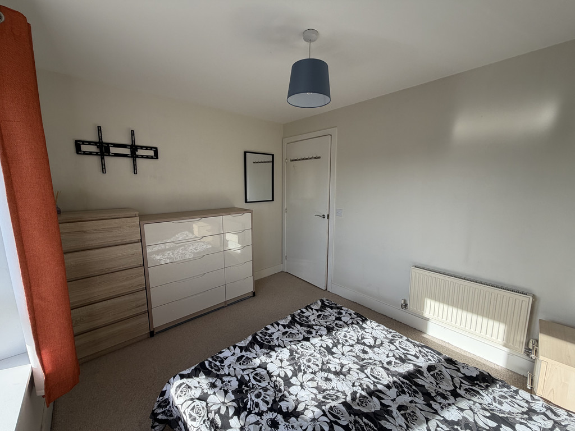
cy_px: 216
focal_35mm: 14
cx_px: 288
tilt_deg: -8.0
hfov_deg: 102.1
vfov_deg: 85.7
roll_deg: +0.3
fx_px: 233
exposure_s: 1/307
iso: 50
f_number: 2.2
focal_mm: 2.22
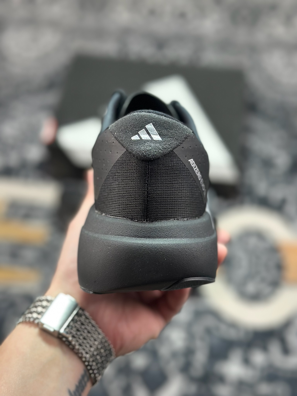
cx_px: 148
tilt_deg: -55.4
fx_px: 549
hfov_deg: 30.3
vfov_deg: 39.7
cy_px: 198
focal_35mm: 48
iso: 80
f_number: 1.78
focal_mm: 6.86
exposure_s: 1/227
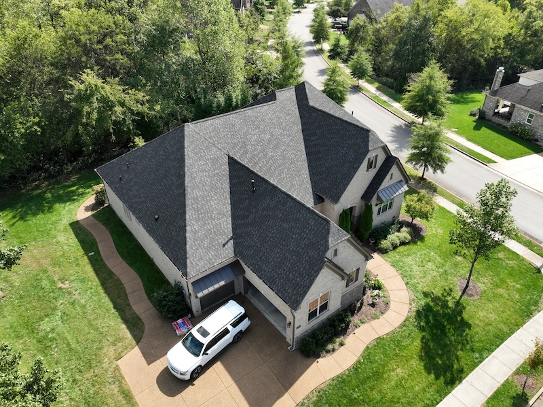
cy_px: 204
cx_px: 272
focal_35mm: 24
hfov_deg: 71.6
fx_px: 376
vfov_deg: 56.8
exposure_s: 1/800
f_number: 2.8
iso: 100
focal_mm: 12.29
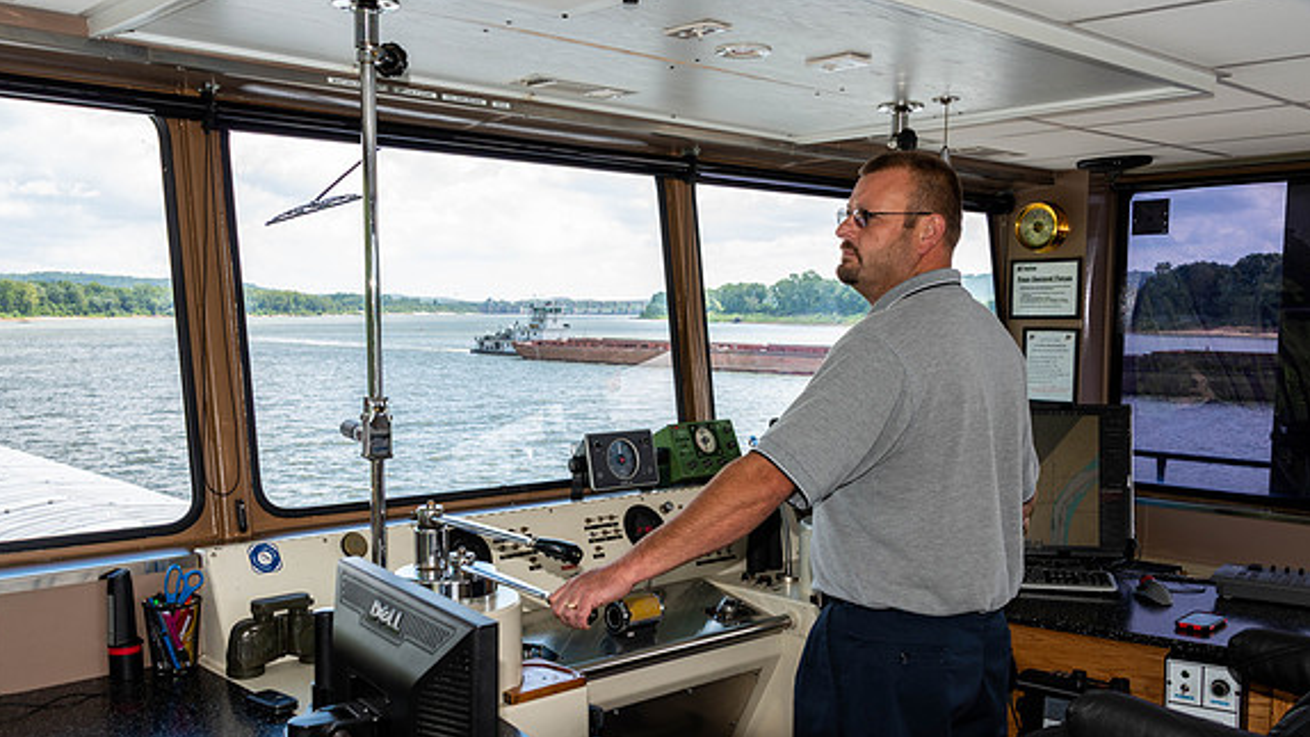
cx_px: 653
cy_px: 432
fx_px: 1251
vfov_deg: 32.8
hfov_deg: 55.3
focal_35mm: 36
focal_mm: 34
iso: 180
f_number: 10
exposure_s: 1/60
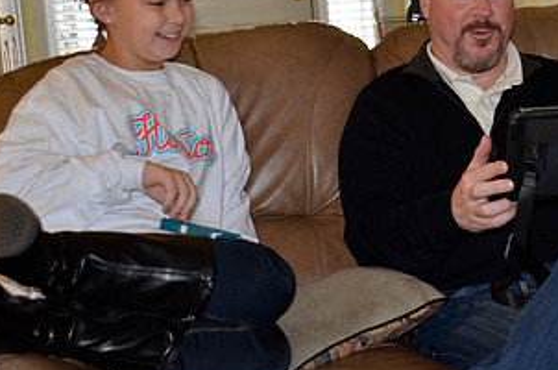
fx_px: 1160
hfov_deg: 26.4
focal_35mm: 75
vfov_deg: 18.0
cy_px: 96
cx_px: 466
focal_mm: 26
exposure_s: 1/60
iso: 800
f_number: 4
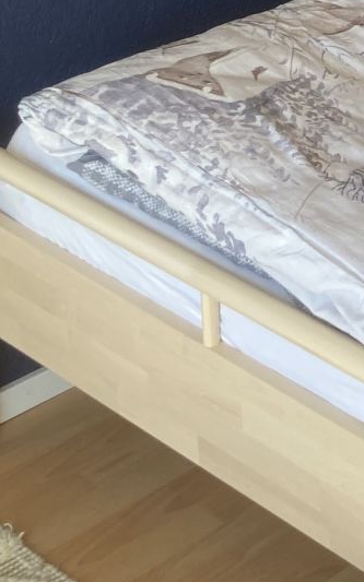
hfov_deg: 10.3
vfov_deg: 17.5
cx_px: 786
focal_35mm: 114
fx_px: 1810
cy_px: -103
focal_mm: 3.99
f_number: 1.8
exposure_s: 1/121
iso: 40
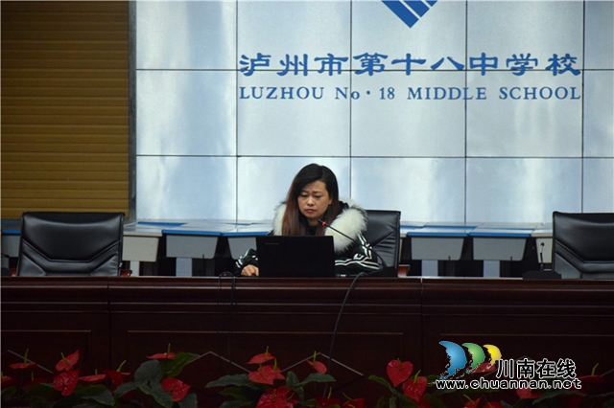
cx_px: 307
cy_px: 204
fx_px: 2685
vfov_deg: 8.7
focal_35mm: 158
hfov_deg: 13.0
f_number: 5.6
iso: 3200
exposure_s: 1/400
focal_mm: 105
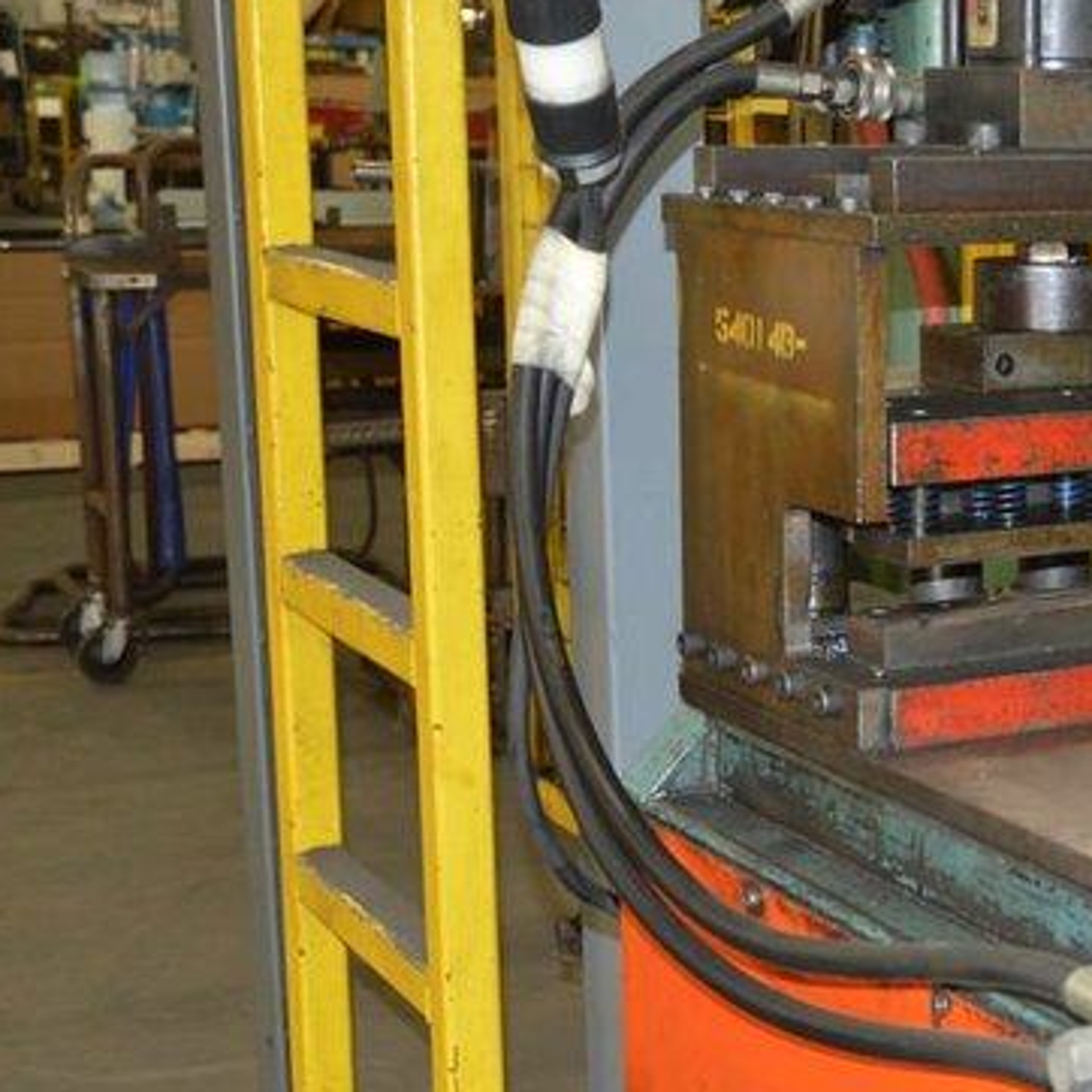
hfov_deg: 21.6
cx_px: 1195
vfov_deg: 22.8
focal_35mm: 76
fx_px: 2710
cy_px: 597
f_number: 3.8
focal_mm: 27
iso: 1100
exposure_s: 1/60
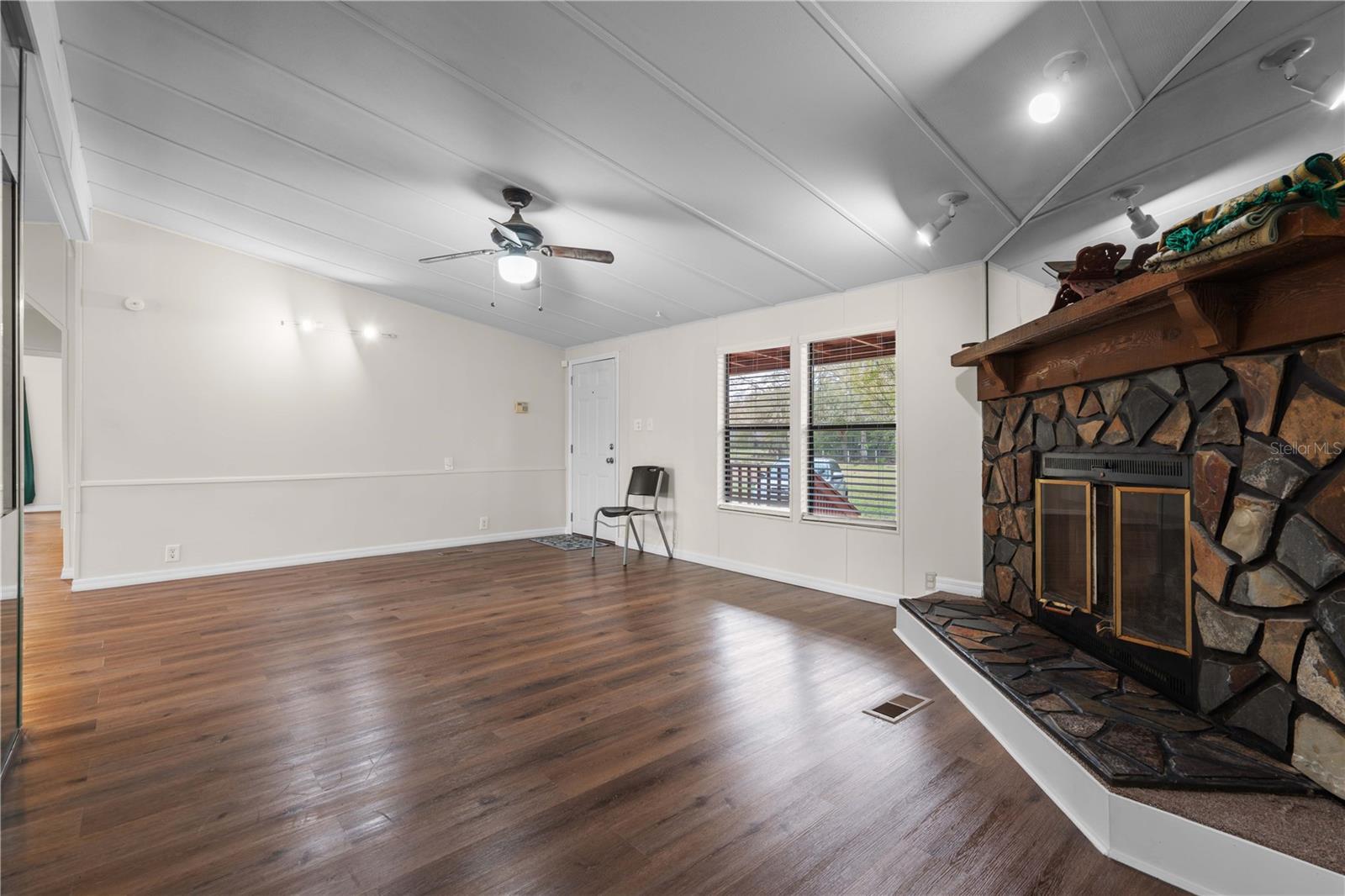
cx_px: 672
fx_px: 598
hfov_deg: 96.7
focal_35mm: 16
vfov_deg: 73.7
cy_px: 448
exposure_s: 1.6
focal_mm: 16
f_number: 8
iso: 125
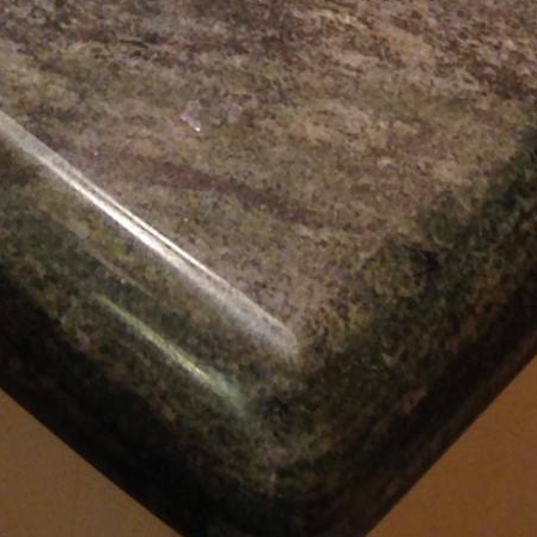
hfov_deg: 9.0
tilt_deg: -34.6
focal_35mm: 195
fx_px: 3422
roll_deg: -4.2
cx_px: 377
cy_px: -787
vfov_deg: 8.2
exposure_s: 1/24
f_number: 2.4
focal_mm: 4.12
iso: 50
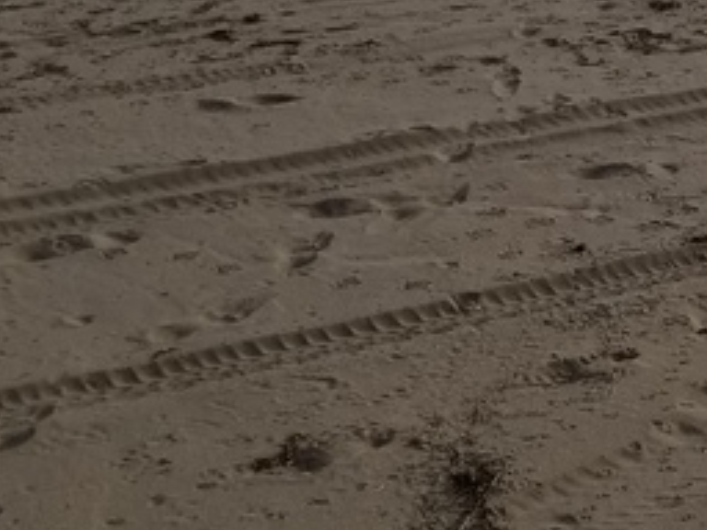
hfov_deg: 17.1
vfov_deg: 13.6
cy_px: -188
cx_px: 1052
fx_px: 2124
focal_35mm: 104
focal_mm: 4.25
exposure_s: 1/4880
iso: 50
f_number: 1.7
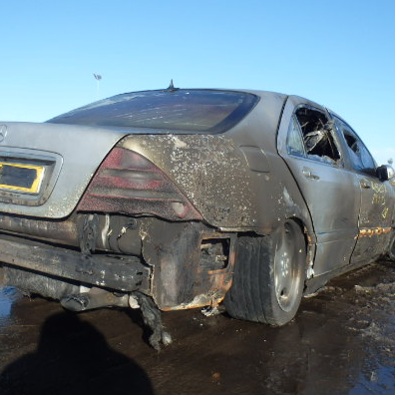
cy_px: 206
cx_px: 171
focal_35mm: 40
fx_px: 516
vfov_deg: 41.8
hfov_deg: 41.8
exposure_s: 1/500
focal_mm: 5
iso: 125
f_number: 3.9
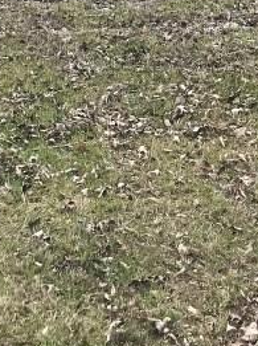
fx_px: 1096
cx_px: 65
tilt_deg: +4.4
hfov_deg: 13.4
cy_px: -274
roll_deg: -1.0
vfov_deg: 15.4
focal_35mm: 110
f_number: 1.8
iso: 20
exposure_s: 1/894
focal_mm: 3.99
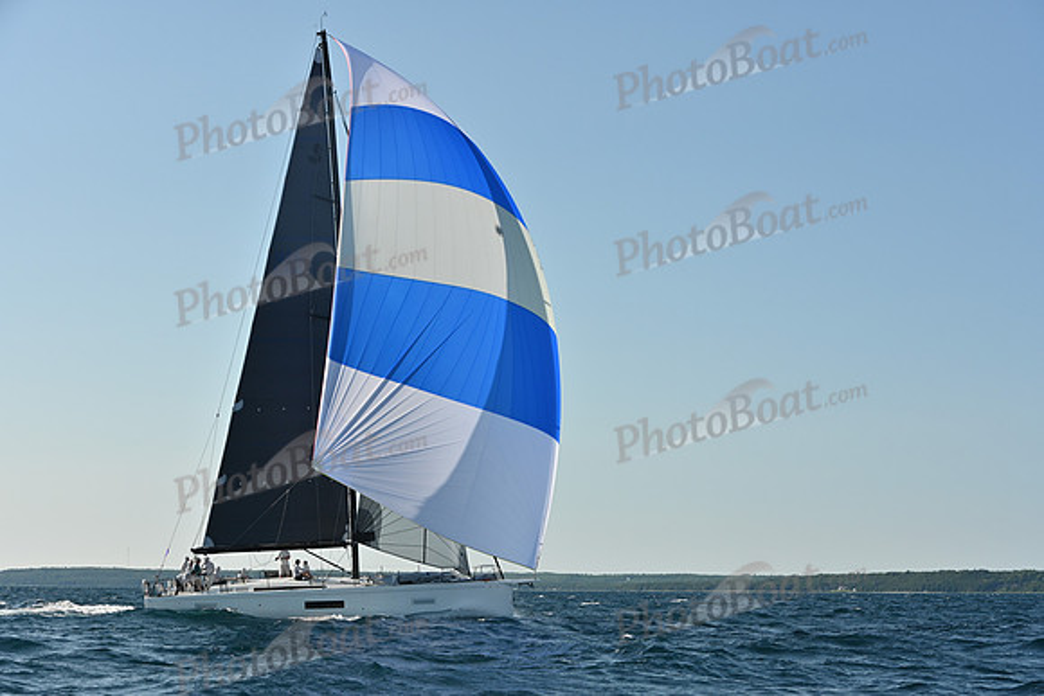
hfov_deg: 28.8
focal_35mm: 70
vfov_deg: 19.5
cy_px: 348
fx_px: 2030
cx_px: 522
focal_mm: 70
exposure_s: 1/1600
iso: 320
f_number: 7.1
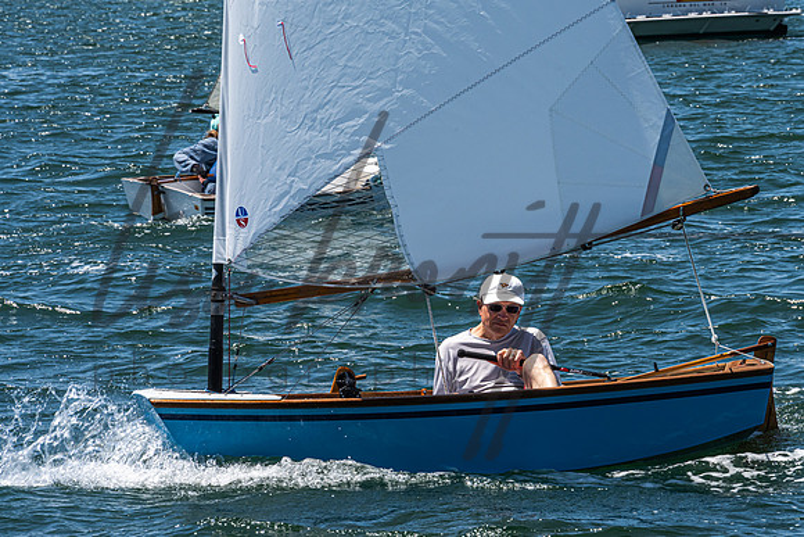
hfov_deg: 8.4
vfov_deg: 5.6
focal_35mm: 246
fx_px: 5500
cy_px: 281
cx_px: 484
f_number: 18
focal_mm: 200
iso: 250
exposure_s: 1/320
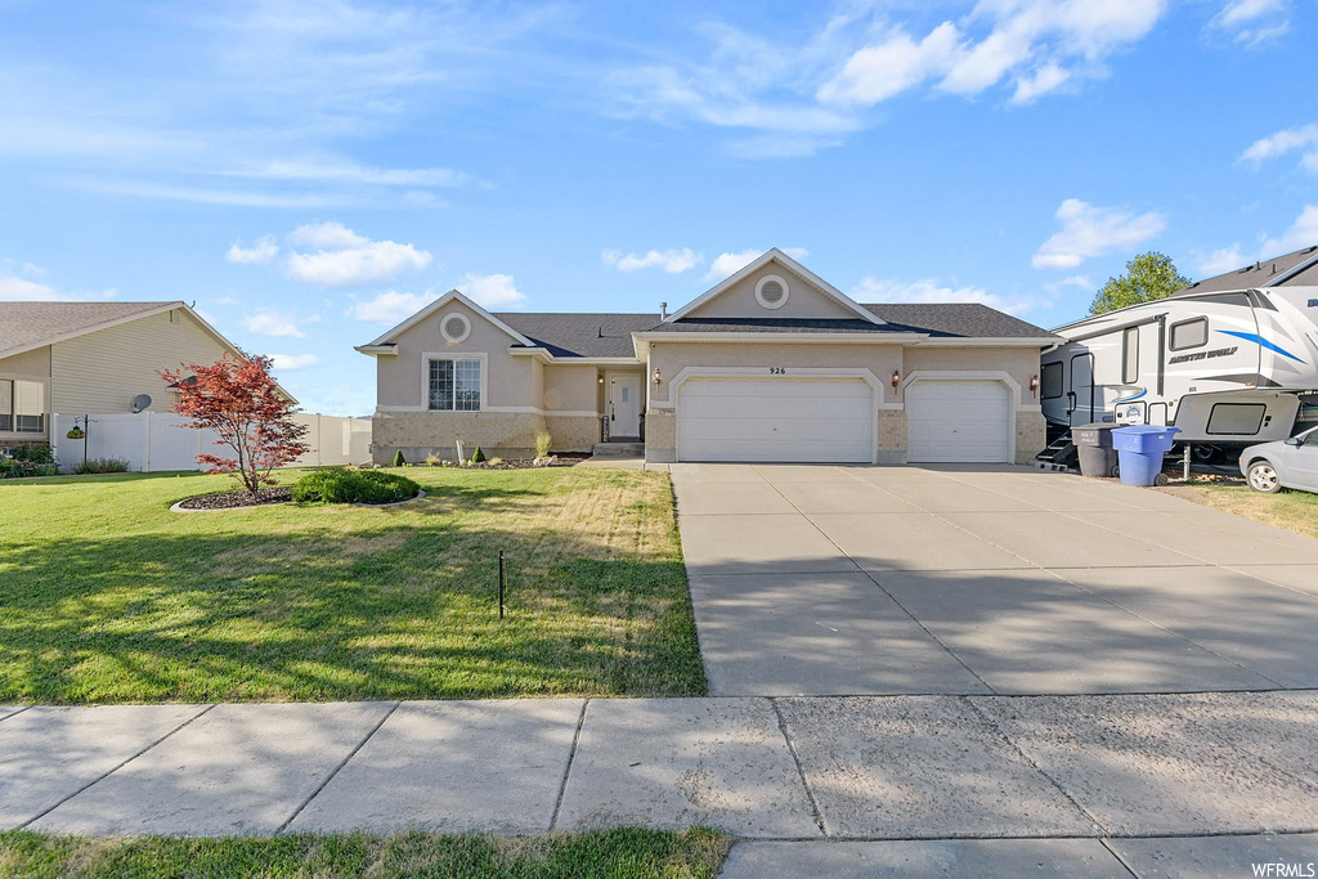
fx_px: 549
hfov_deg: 100.4
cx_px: 659
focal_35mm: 15
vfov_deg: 77.3
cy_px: 440
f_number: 8
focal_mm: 15
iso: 64
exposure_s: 1/100
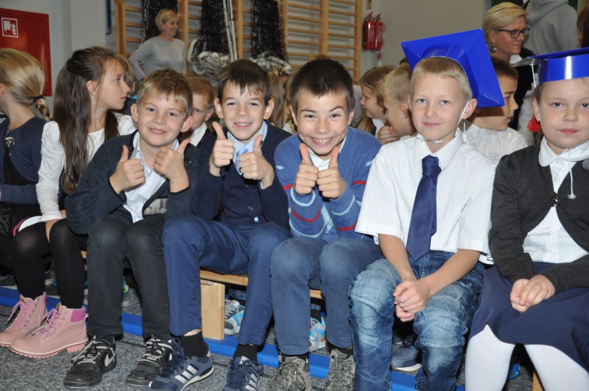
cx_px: 294
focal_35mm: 52
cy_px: 196
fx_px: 858
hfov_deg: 37.9
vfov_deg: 25.7
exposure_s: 1/60
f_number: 5
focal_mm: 35
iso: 400
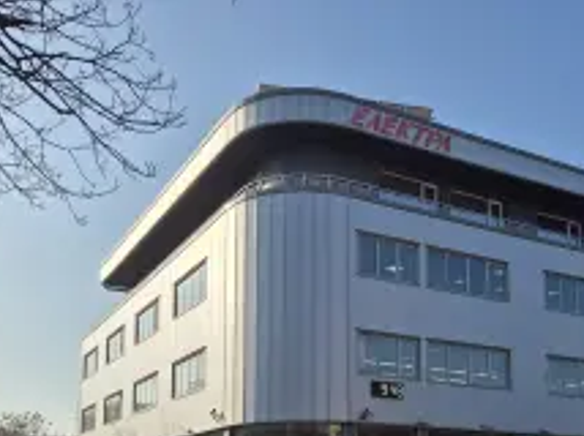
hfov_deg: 43.8
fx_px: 725
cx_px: 330
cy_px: 406
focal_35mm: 43
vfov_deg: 31.7
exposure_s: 1/2688
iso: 25
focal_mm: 5.4
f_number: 1.8
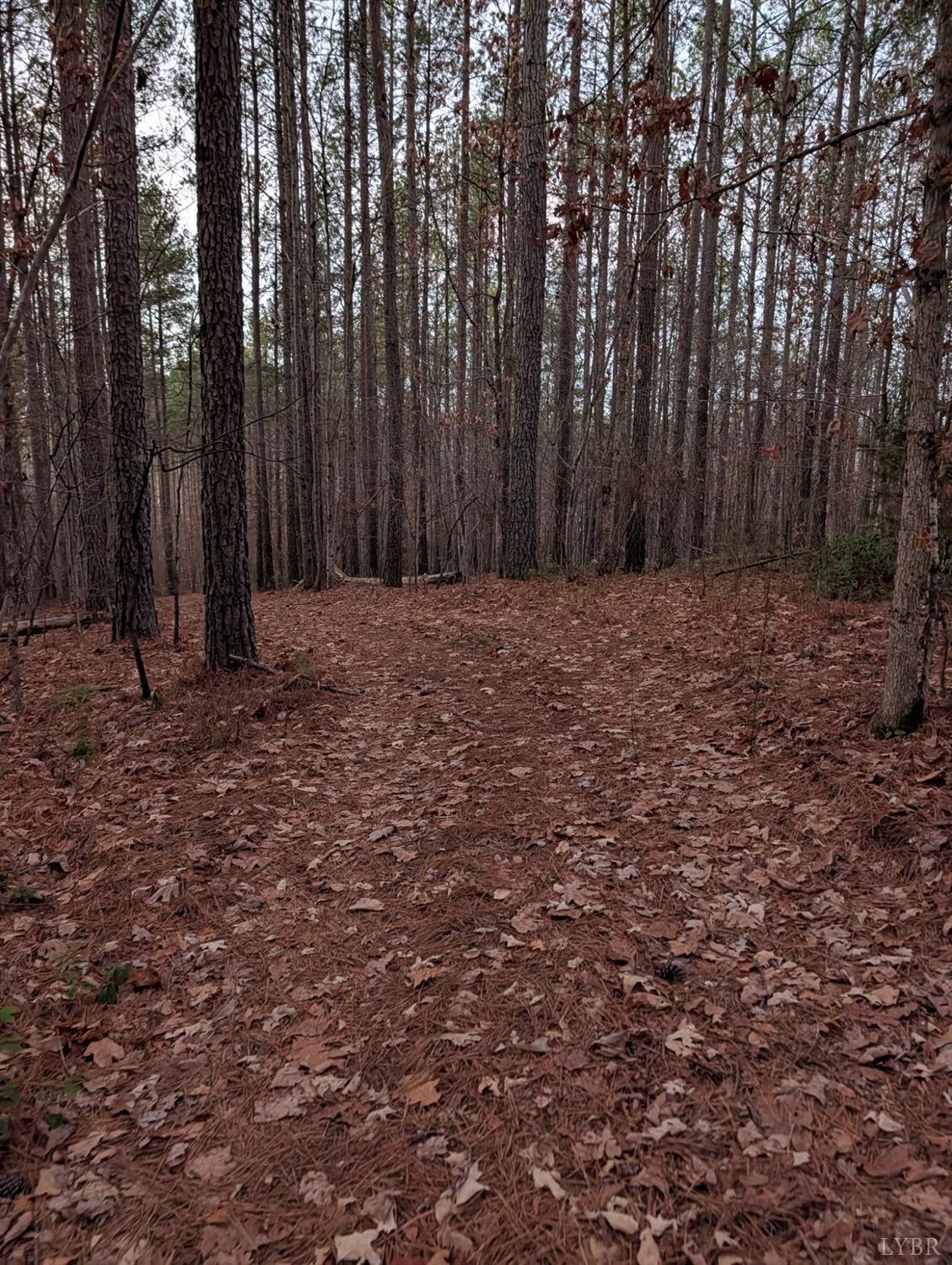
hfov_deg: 56.9
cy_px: 632
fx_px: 878
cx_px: 476
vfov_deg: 71.5
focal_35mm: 24
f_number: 1.68
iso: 588
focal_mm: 6.9
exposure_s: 1/78.7
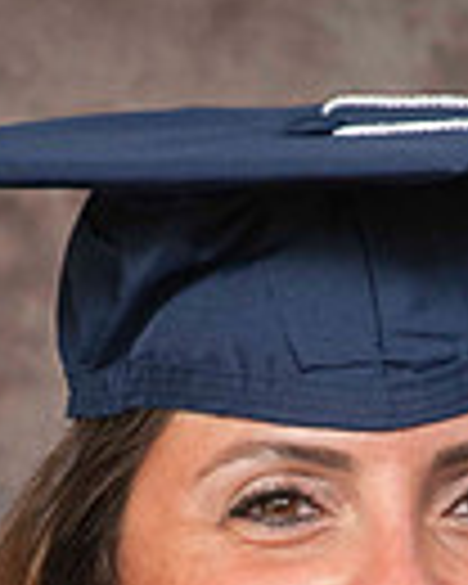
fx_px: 8414
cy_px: 770
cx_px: 313
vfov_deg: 4.0
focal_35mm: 486
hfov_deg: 3.2
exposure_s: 1/125
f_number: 5.6
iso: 200
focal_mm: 100
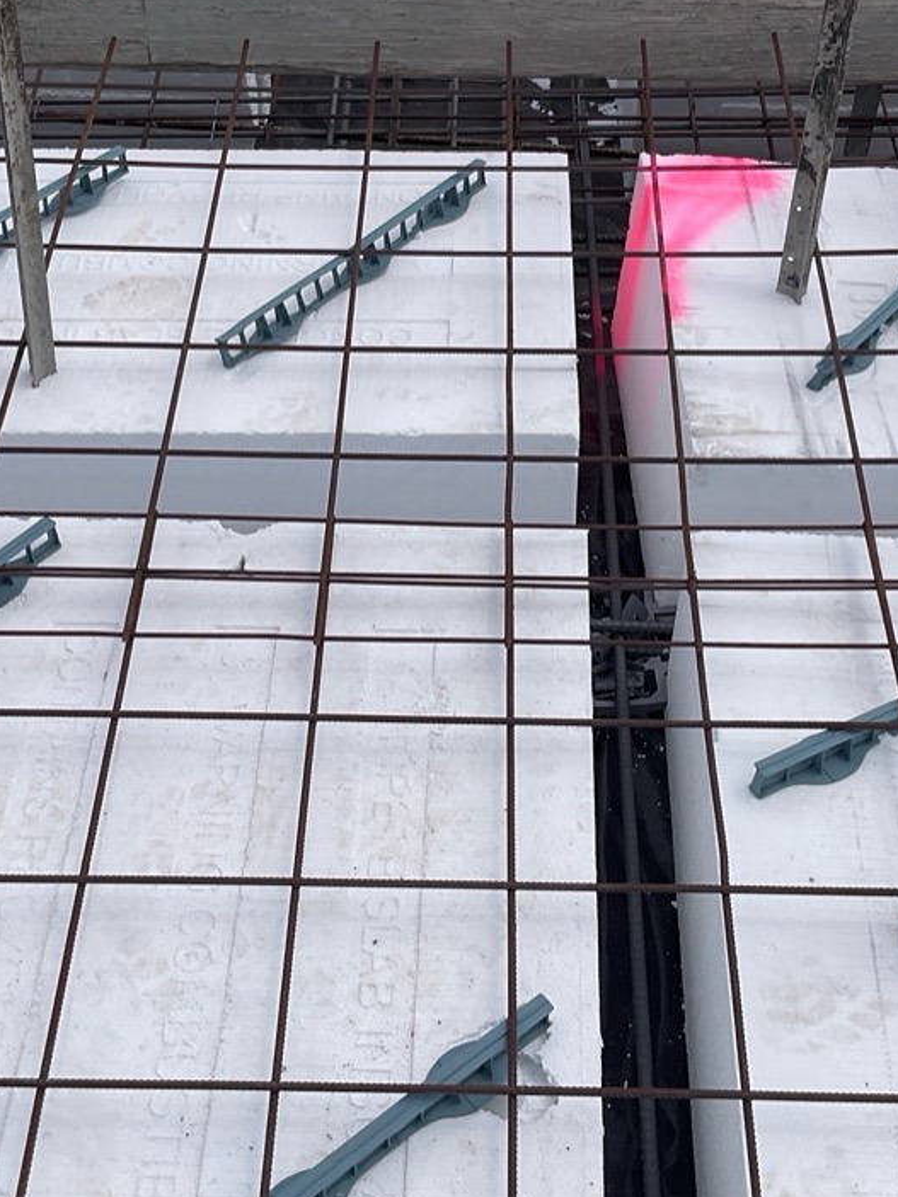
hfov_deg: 26.6
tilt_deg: -43.9
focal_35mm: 55
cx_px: 462
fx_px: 1903
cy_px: 488
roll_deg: +1.5
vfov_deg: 34.8
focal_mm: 3
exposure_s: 1/3322
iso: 16
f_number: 1.8
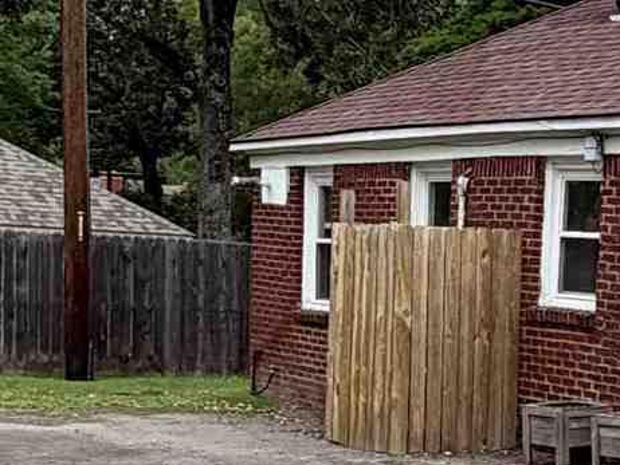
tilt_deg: -6.7
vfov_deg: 15.5
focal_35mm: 93
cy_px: 515
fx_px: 1667
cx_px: 730
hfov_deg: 19.9
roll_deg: -2.9
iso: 50
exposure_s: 1/502
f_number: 2.2
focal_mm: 2.22
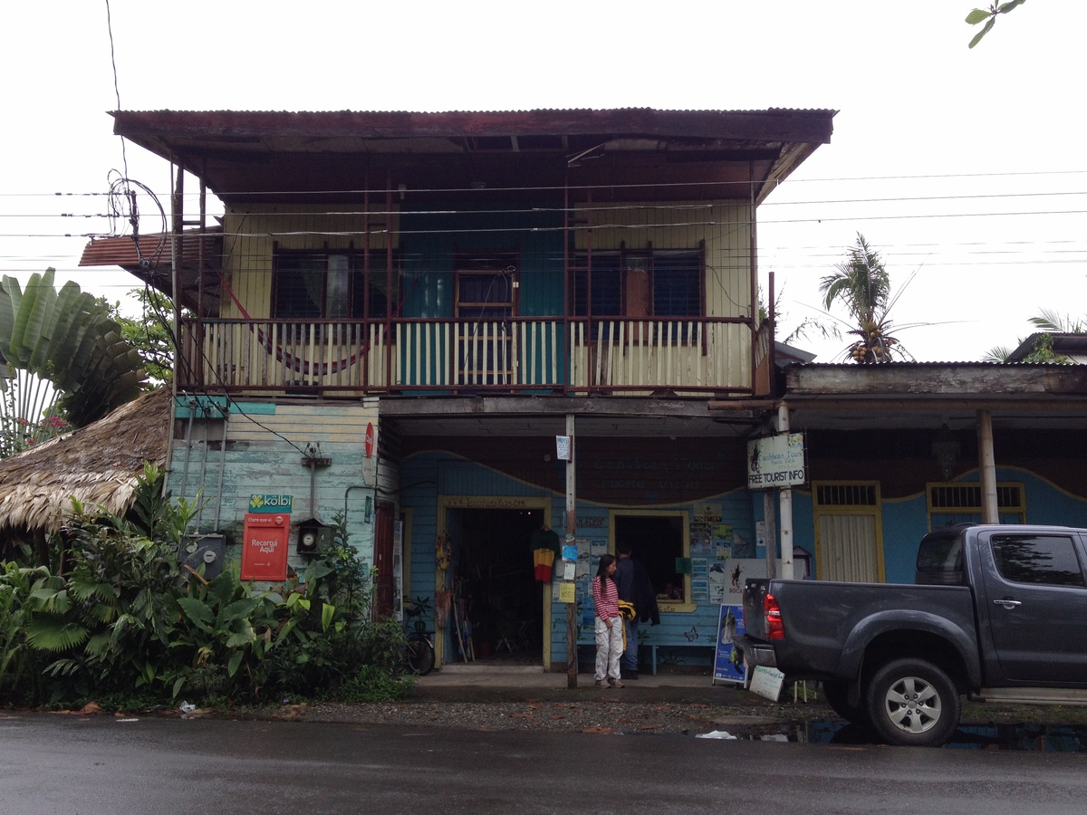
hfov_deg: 52.6
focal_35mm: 35
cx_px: 544
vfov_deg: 40.7
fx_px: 1099
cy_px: 408
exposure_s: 1/521
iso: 50
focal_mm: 4.28
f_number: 2.4
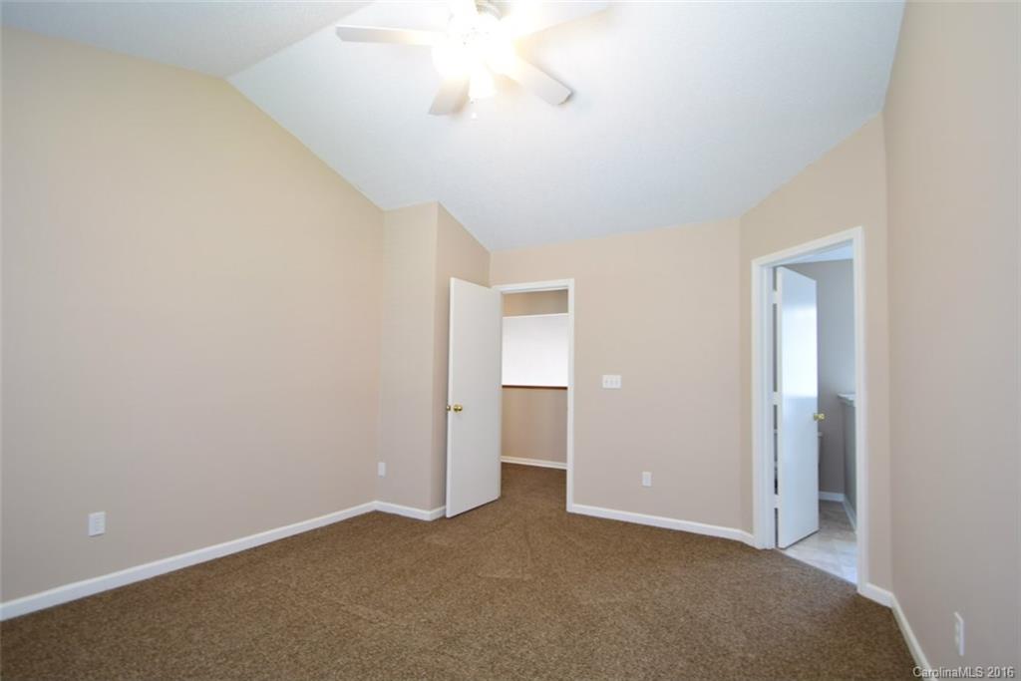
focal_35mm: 15
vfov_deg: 77.3
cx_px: 510
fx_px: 425
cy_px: 340
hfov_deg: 100.4
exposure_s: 1/6
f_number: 4
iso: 100
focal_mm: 10
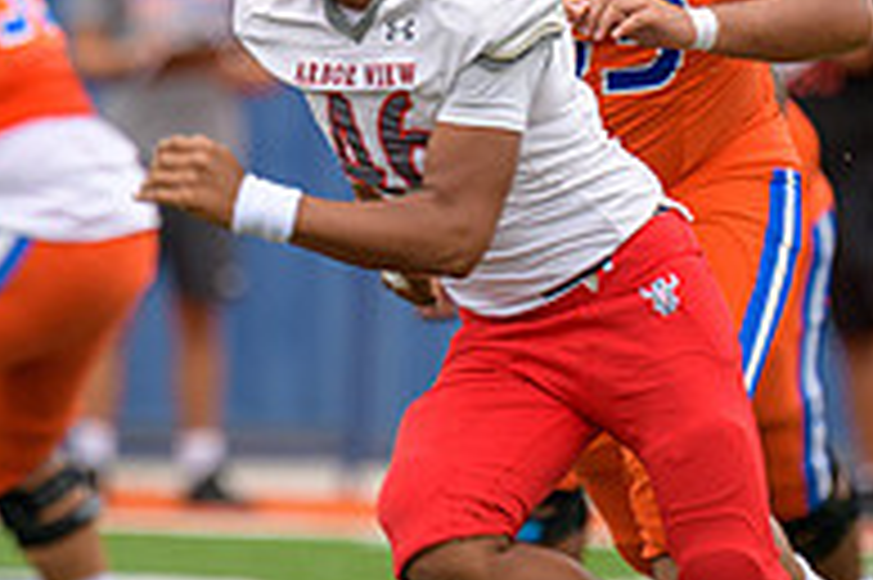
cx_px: 468
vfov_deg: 1.5
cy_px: 74
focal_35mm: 898
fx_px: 21758
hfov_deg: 2.3
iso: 220
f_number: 2.8
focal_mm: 300
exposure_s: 1/500
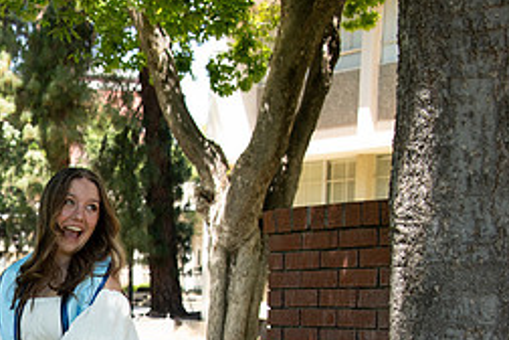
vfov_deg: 11.7
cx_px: -46
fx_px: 1626
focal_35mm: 115
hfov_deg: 17.2
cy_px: 384
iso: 640
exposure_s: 1/500
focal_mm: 50
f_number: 5.6
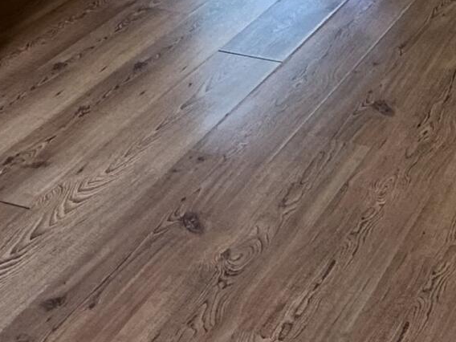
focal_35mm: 74
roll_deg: -1.6
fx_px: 975
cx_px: 581
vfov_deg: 15.0
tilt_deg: -3.9
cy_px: -399
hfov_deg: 23.5
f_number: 2.2
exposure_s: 1/120
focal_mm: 2.22
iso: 125
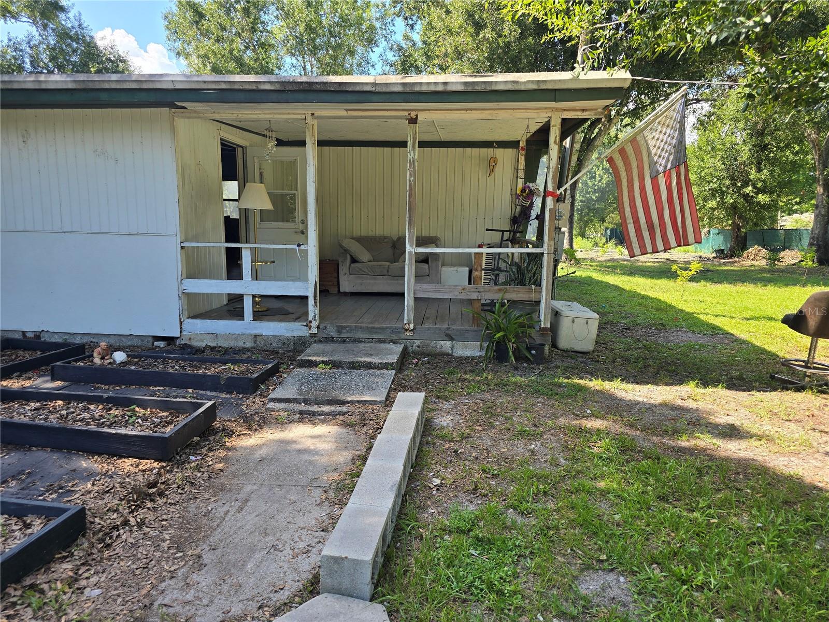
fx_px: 551
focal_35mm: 23
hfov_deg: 73.9
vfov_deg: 58.9
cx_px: 414
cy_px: 311
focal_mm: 6.3
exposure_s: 1/180
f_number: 1.7
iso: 12
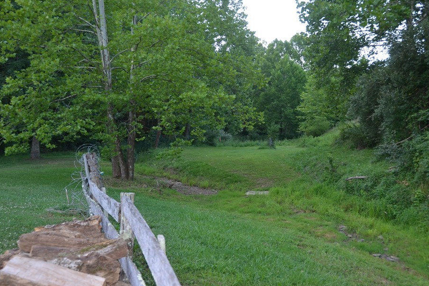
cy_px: 155
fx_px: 429
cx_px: 217
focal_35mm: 36
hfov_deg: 53.1
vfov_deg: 36.8
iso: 200
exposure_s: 1/160
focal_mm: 20
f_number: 3.5
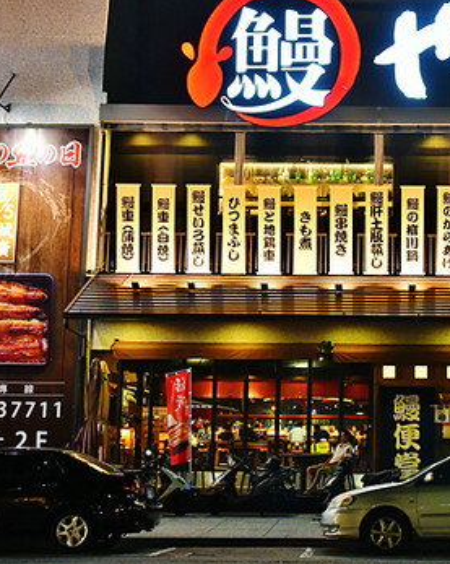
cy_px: 260
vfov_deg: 28.8
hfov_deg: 22.8
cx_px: 375
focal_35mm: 66
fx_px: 1097
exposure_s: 1/30
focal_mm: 27
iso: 1600
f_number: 5.6
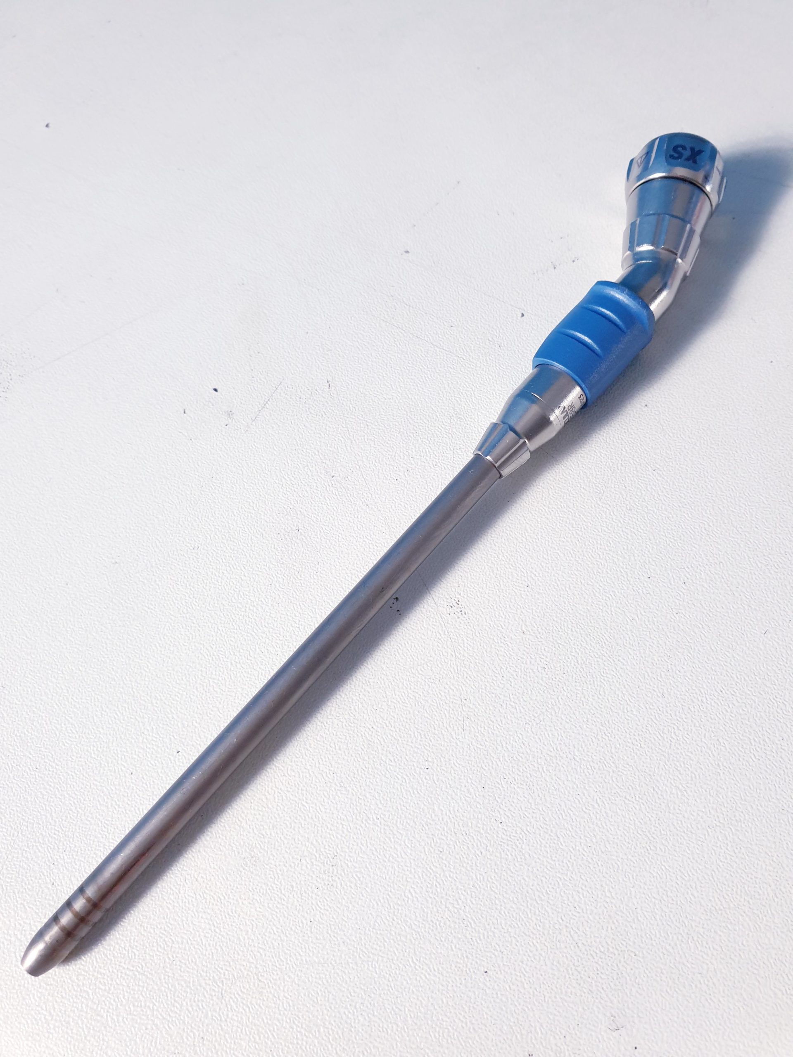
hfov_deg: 53.1
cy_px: 528
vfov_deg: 67.3
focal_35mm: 26
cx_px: 396
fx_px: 794
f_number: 2.4
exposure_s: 1/50
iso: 160
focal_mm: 4.3
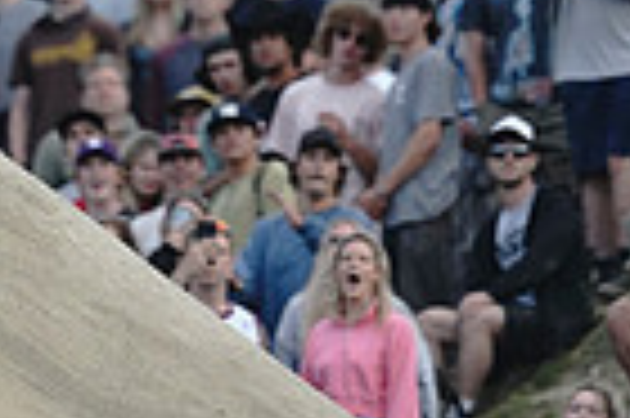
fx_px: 33753
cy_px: -422
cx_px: 238
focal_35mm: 1931
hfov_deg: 1.1
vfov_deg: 0.7
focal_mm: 600
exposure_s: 1/1600
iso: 1600
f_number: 4
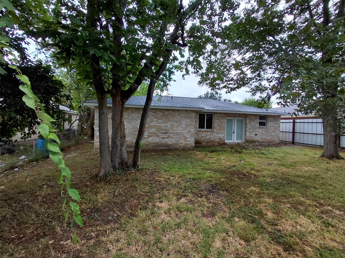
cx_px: 172
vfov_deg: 78.1
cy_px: 129
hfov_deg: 94.5
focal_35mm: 16
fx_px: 159
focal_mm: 1.64
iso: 40
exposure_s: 1/212
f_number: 2.2
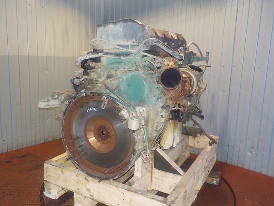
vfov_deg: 46.8
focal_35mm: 30
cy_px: 103
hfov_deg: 60.0
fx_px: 237
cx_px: 137
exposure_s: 1/30
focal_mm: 4.1
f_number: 3.3
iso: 250
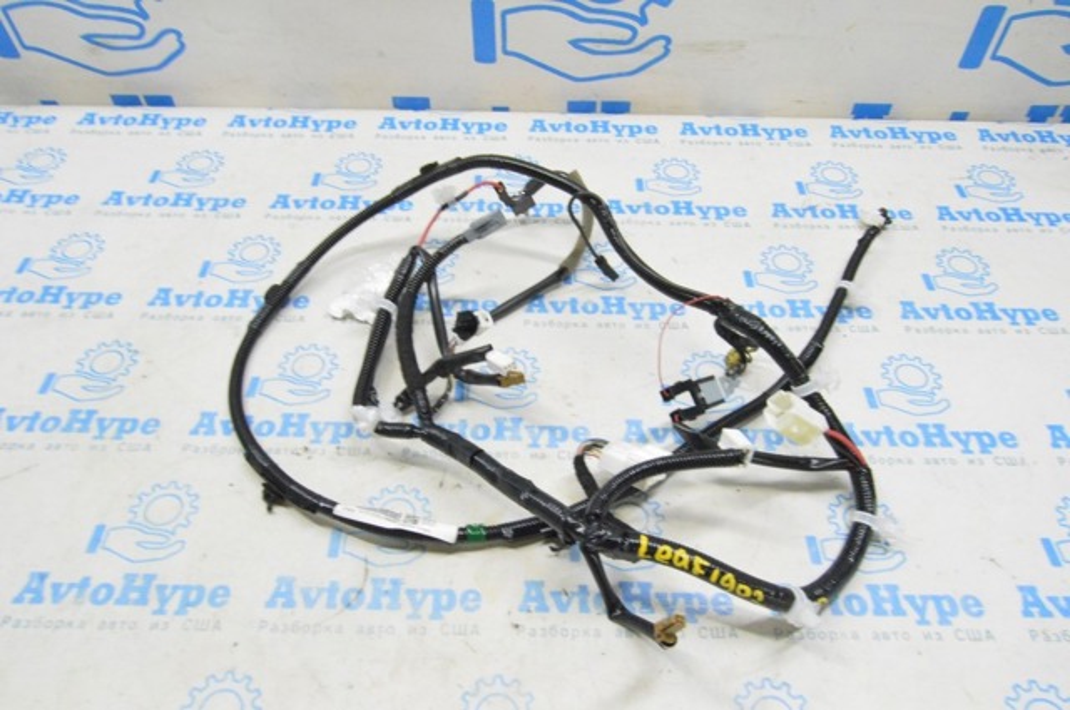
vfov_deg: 47.8
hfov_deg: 67.4
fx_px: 801
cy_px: 355
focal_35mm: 27
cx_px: 535
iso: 6400
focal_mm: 18
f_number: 20
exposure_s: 1/15
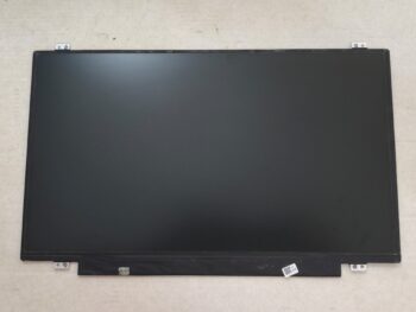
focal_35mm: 35
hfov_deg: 52.6
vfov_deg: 40.7
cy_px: 156
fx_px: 421
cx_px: 208
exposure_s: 1/50
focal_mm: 6.57
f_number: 1.6
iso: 500
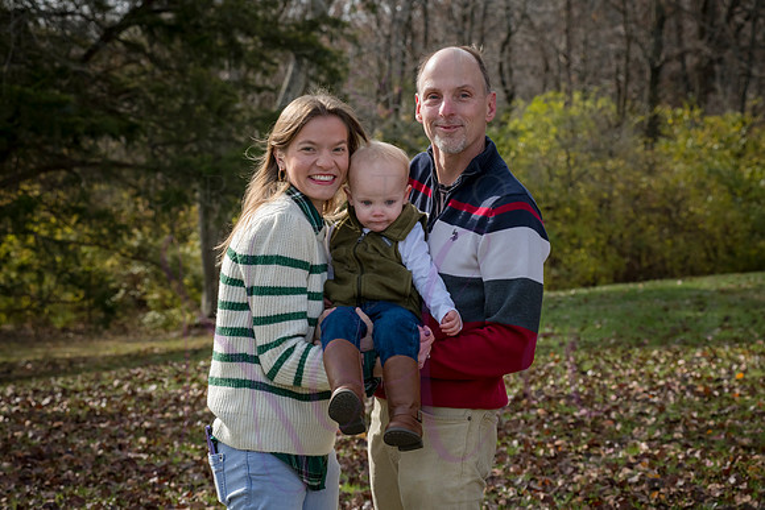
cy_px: 255
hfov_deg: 22.1
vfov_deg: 14.9
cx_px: 382
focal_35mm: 92
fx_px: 1955
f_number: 7.1
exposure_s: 1/500
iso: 400
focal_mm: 92
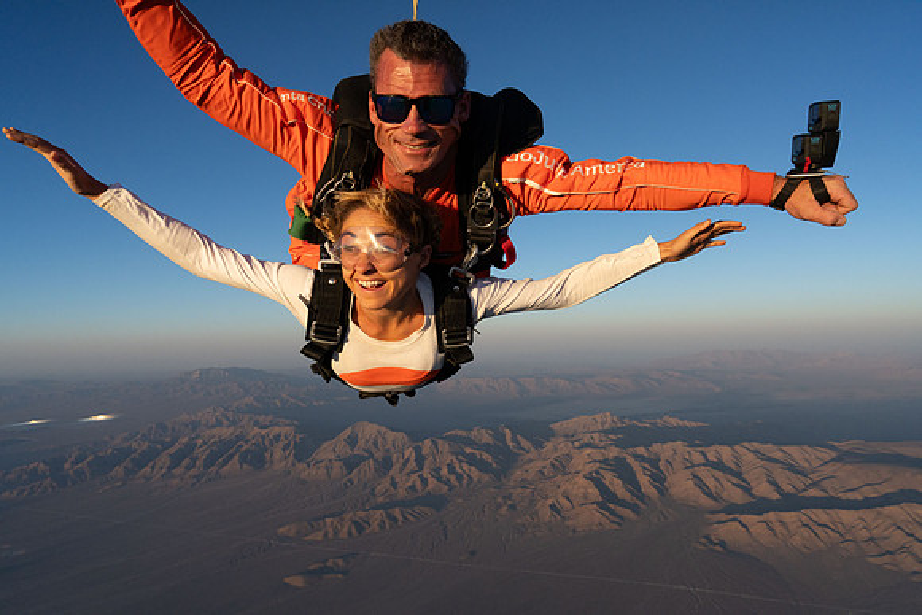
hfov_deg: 73.7
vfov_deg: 53.2
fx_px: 615
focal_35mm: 24
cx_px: 461
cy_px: 308
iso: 1250
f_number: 8
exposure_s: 1/2000
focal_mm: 24
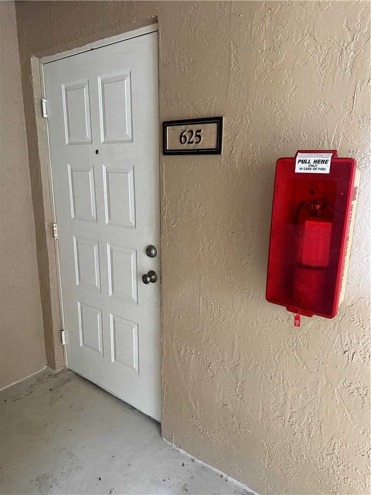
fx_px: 343
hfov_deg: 56.8
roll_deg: +0.3
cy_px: 248
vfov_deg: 71.6
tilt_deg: -13.5
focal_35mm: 24
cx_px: 186
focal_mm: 6.86
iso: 400
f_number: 1.78
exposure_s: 1/60
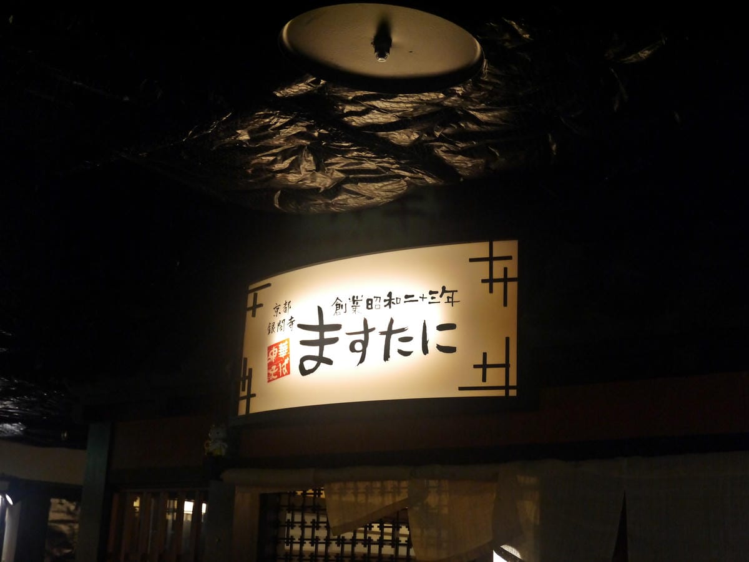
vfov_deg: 29.1
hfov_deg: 38.2
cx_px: 374
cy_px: 281
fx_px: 1082
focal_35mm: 50
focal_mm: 25
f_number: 4.9
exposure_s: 1/60
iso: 800
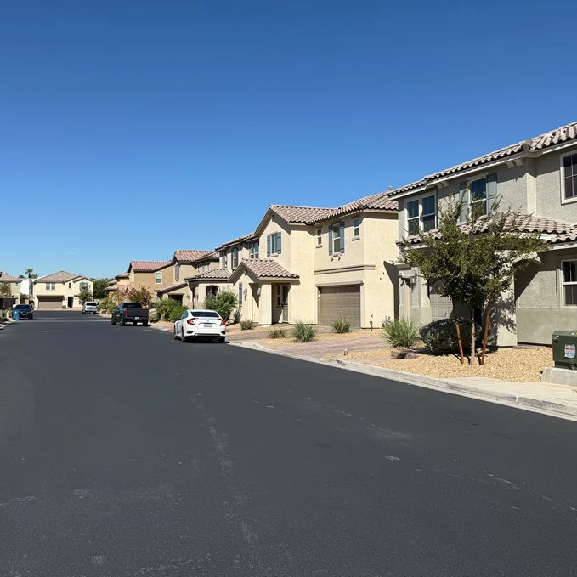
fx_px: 603
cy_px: 260
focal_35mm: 32
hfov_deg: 51.1
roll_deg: +0.1
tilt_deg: +4.3
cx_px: 271
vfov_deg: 51.0
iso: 80
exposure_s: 1/7353
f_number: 1.78
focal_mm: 6.76
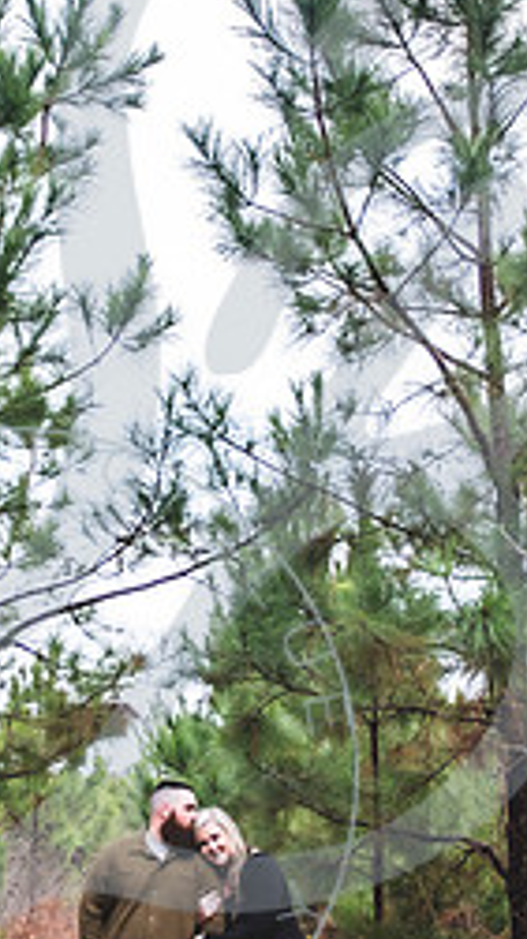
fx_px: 1119
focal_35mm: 45
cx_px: 179
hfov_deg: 26.4
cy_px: 490
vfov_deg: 45.5
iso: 500
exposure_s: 1/250
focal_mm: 24
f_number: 2.8
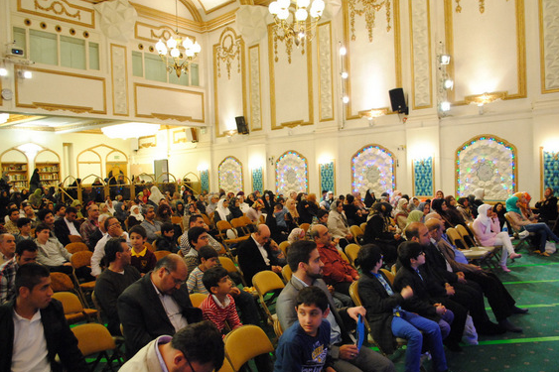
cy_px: 190
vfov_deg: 42.3
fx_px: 481
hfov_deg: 60.3
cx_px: 278
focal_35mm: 31
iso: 1600
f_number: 3.8
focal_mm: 20
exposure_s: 1/40
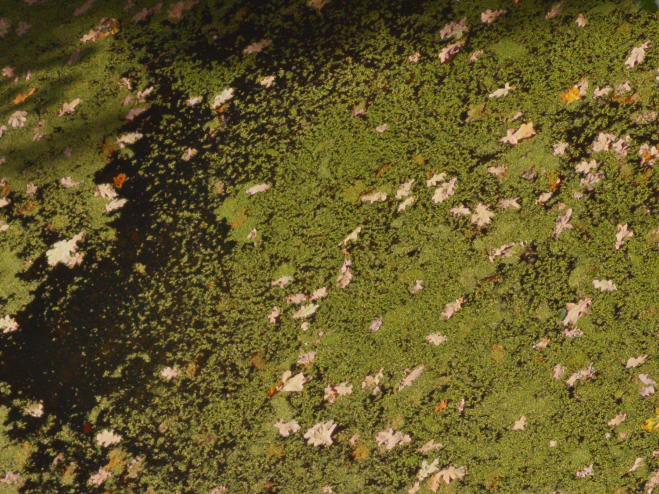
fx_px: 3941
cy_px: 638
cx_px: 161
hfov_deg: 9.5
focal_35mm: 207
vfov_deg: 7.1
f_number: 2.8
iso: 25
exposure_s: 1/605
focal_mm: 9
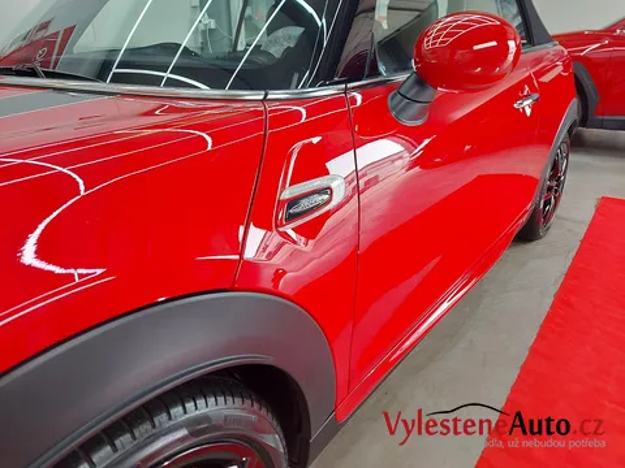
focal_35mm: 24
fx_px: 433
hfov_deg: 71.6
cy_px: 234
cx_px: 312
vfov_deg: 56.8
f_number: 1.8
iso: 64
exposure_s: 1/50
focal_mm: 5.23
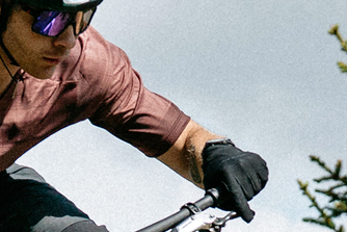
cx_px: 407
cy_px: 457
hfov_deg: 3.9
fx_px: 5082
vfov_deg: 2.6
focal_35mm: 527
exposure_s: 1/4000
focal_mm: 88
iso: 500
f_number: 4.5
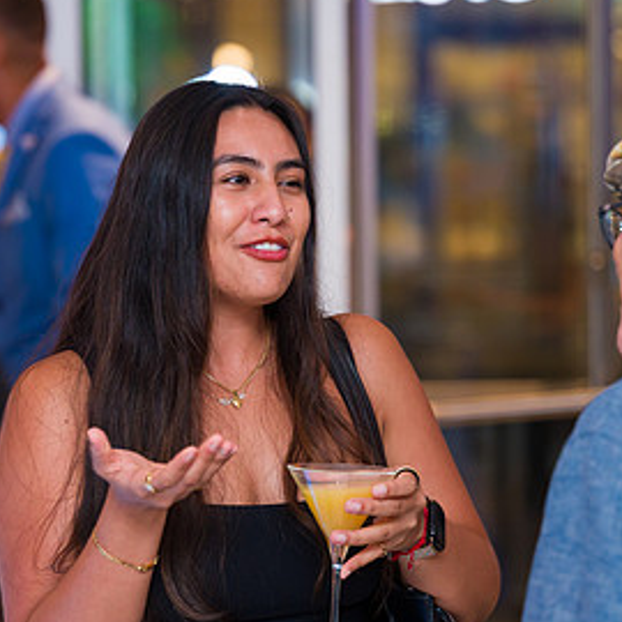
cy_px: 336
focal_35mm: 189
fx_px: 3842
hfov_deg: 9.2
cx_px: 189
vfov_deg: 9.3
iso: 800
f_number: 3.2
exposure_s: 1/160
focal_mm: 103
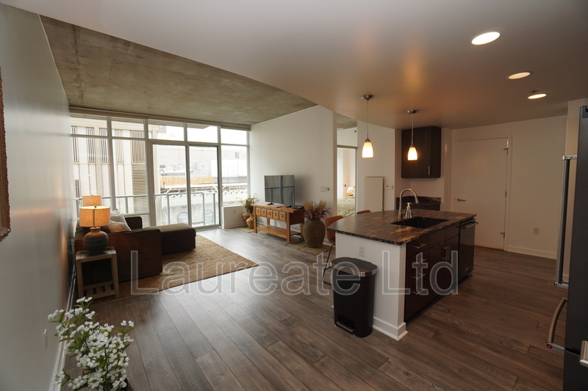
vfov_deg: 77.3
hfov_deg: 100.4
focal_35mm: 15
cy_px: 196
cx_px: 294
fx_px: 245
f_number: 4
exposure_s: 1/60
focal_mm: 10
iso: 200
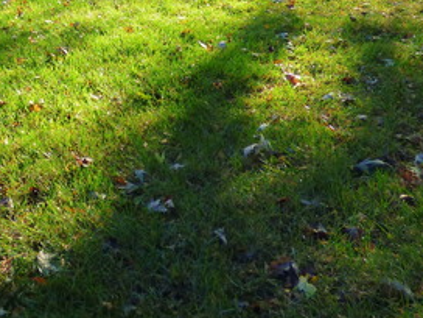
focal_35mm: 47
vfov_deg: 28.5
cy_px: -17
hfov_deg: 39.2
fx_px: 574
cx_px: 98
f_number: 2.8
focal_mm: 3.58
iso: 160
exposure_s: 1/400
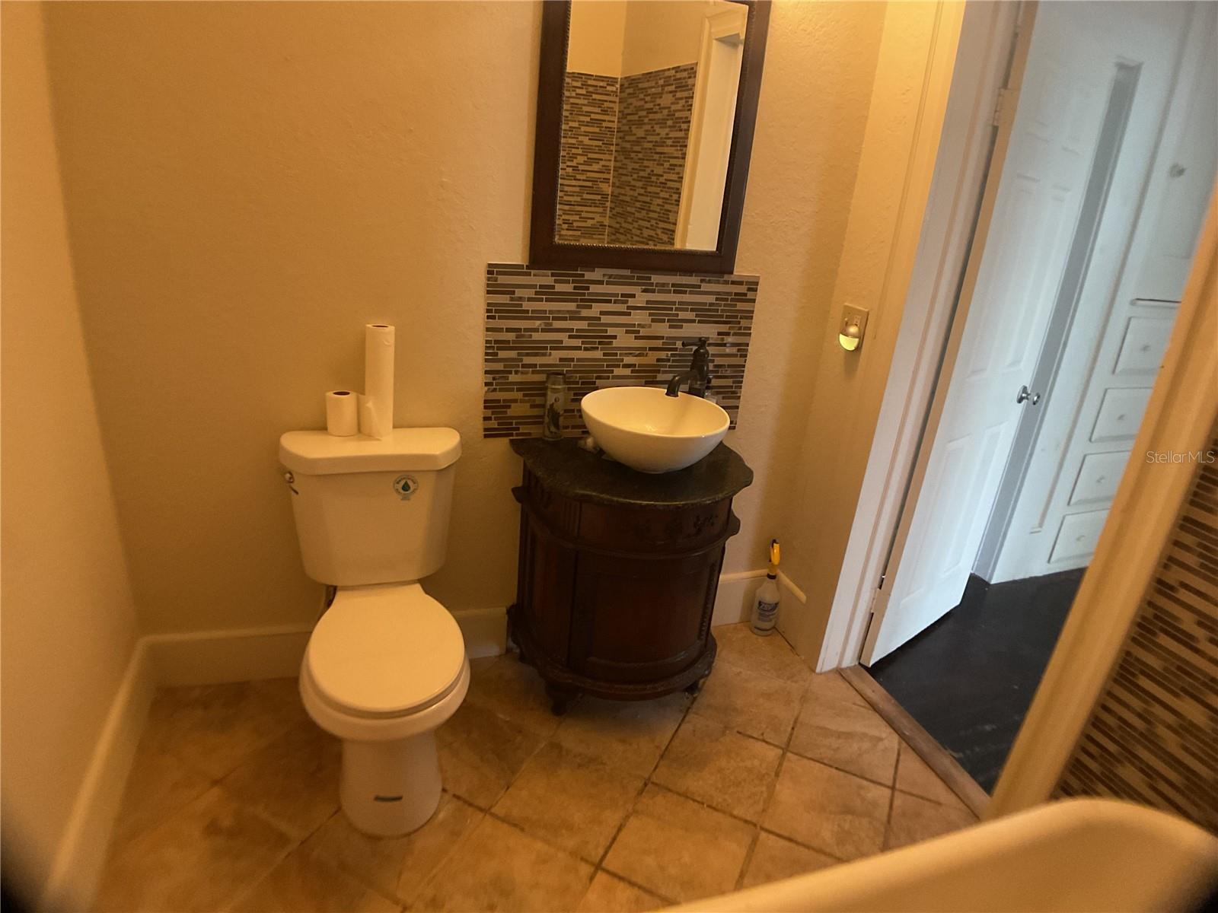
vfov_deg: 48.2
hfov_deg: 61.7
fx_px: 1020
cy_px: 456
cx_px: 609
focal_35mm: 29
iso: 250
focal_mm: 3
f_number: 1.8
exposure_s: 1/30
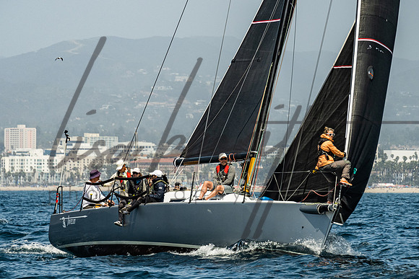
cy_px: 157
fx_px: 4100
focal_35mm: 352
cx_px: 163
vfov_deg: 3.9
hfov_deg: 5.8
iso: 320
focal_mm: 200
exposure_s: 1/1250
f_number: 6.3
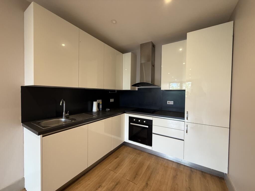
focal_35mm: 14
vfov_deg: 85.7
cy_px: 96
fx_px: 103
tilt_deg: -0.6
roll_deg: -1.3
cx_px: 128
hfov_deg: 102.1
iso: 200
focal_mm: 2.22
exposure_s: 1/50
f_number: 2.2
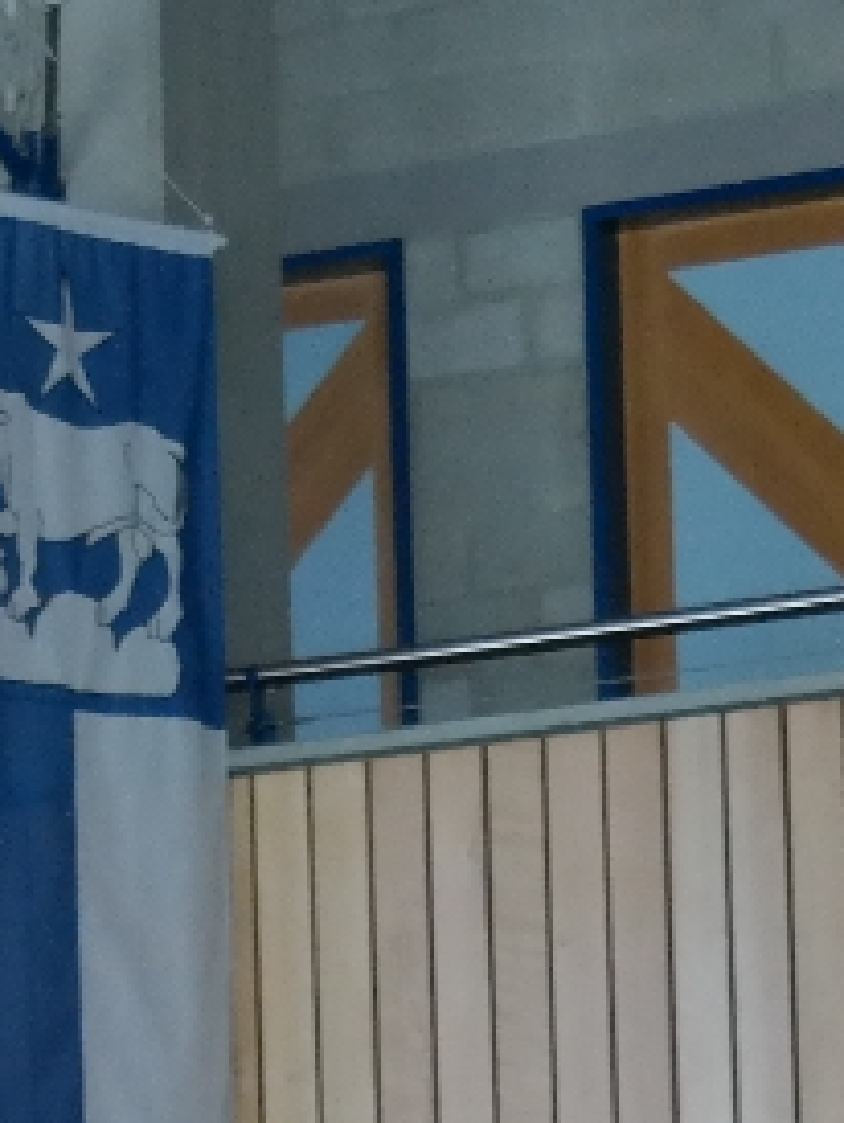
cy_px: 2164
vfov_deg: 7.4
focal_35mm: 258
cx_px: -135
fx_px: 8374
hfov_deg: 5.7
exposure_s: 1/50
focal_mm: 30
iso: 1600
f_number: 4.5
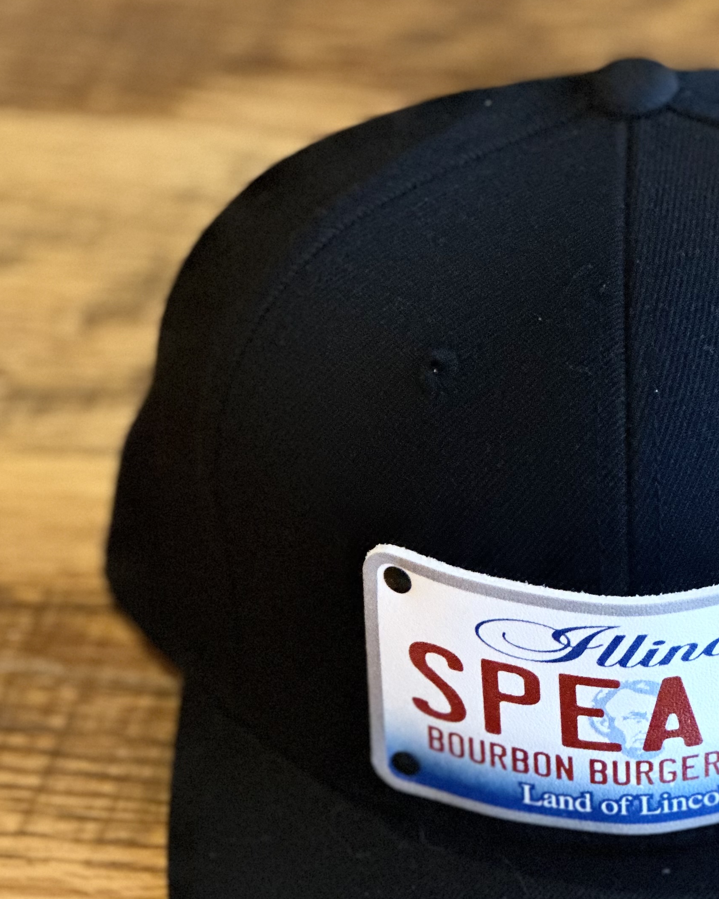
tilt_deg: -40.6
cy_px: 653
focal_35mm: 143
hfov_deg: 10.7
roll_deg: +1.6
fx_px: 3804
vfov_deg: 13.4
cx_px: 639
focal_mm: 9
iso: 1000
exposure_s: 1/15
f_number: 2.8
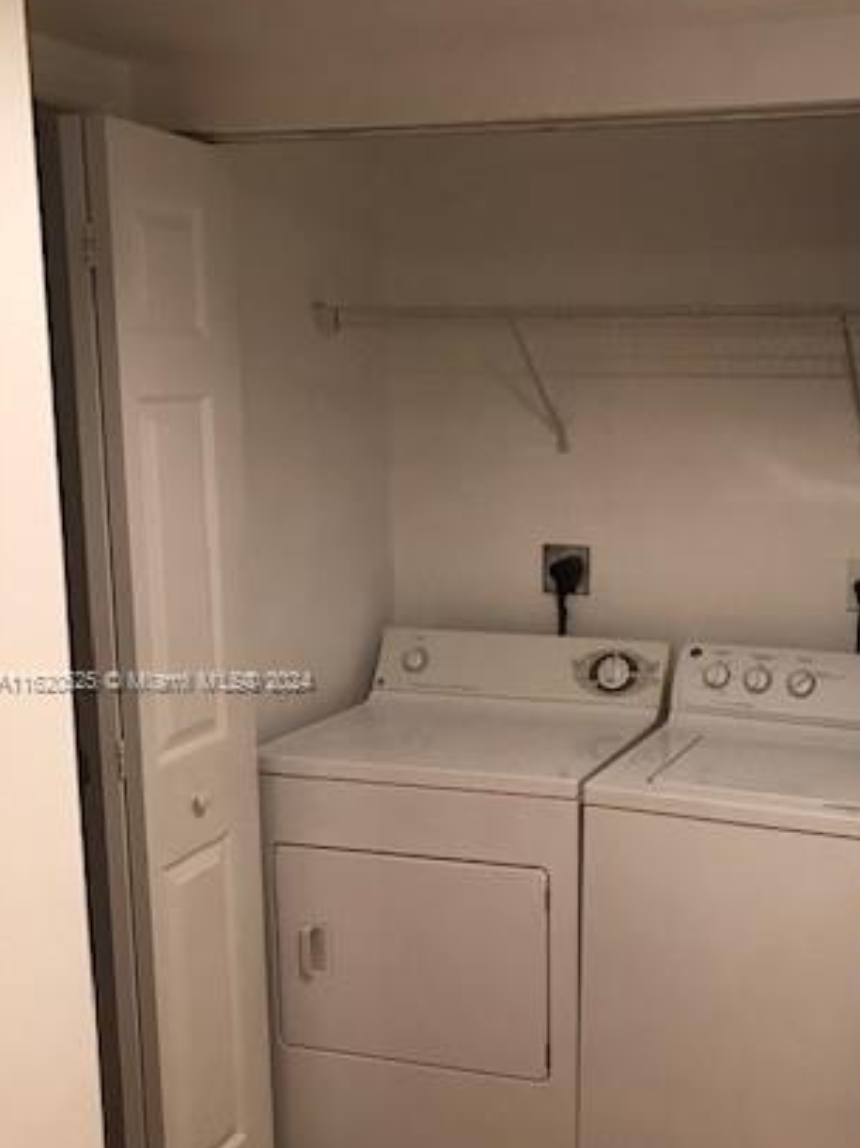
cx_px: 665
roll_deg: -0.2
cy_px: 683
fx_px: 1458
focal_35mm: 44
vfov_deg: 42.8
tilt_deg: -10.0
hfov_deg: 32.1
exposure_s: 1/17
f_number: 1.8
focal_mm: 3.99
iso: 40
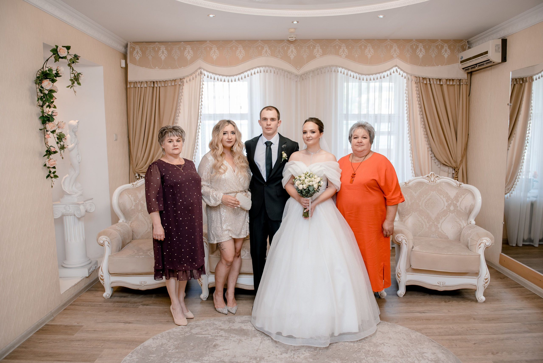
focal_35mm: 26
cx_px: 272
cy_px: 182
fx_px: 385
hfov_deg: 70.4
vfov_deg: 50.4
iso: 500
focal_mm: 24
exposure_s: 1/200
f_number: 2.8
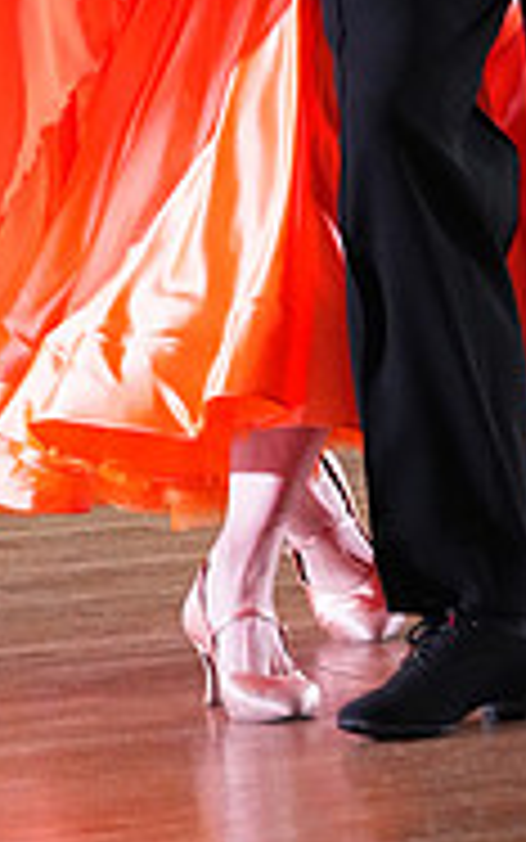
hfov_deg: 2.1
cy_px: -315
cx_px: 160
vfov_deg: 3.3
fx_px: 14485
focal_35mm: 632
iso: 10000
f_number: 5.6
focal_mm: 200
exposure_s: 1/400
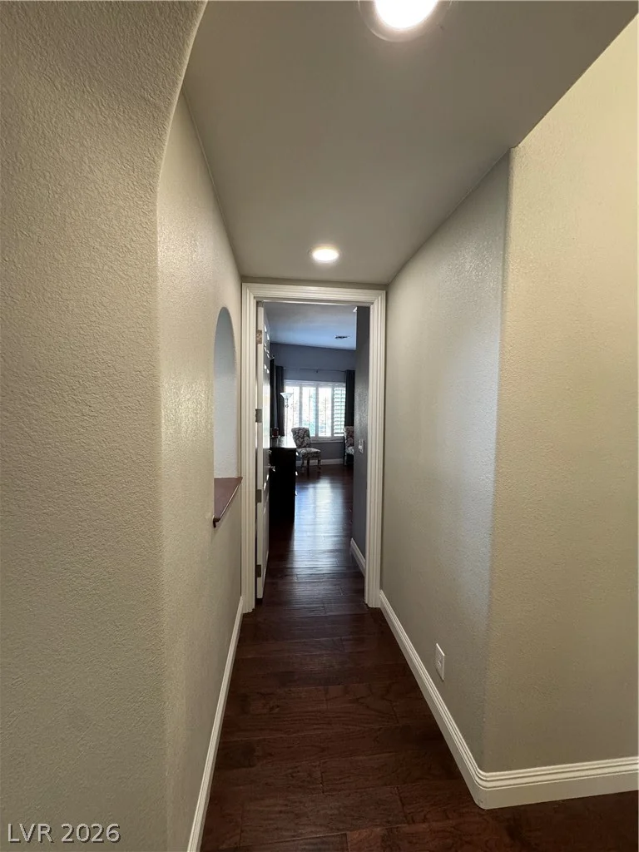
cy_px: 426
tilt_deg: -3.6
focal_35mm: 14
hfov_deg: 85.7
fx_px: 345
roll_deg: -0.8
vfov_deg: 102.1
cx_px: 320
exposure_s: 1/60
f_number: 2.2
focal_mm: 2.22
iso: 250
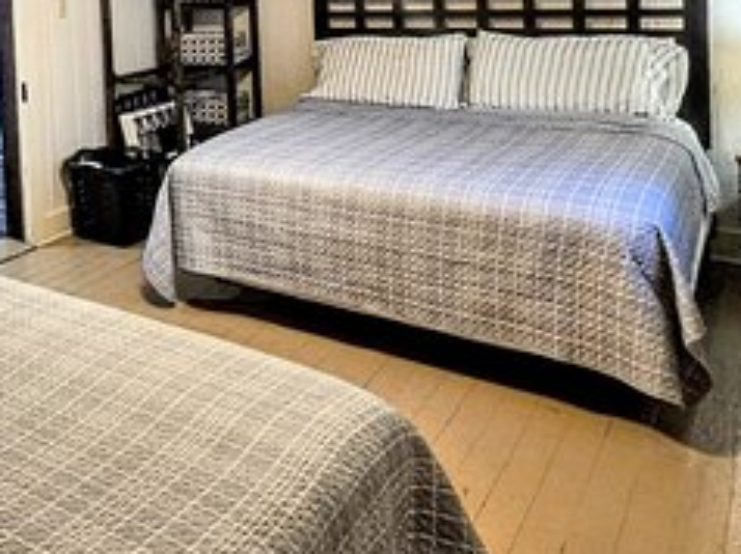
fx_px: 748
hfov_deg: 35.1
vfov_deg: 37.0
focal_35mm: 35
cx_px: -234
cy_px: 19
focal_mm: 2.2
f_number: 1.9
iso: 250
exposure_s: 1/120
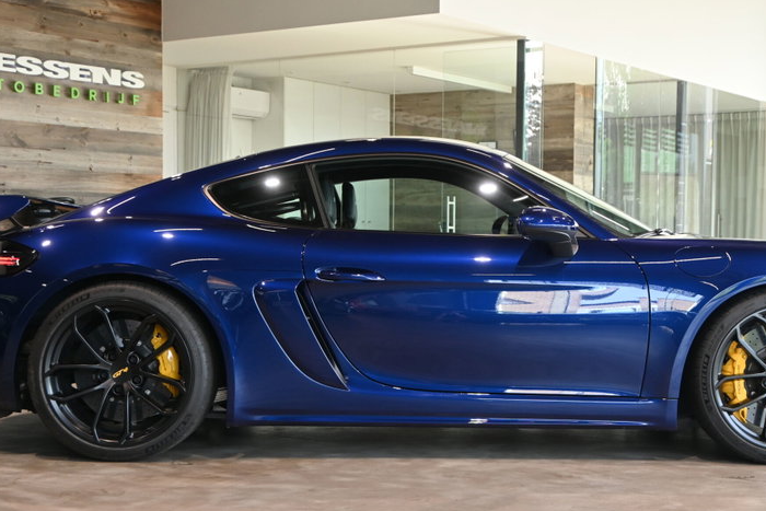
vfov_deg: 22.4
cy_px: 328
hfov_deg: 33.1
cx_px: 449
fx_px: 1285
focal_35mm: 60
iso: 400
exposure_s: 1/125
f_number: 4.5
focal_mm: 27.5
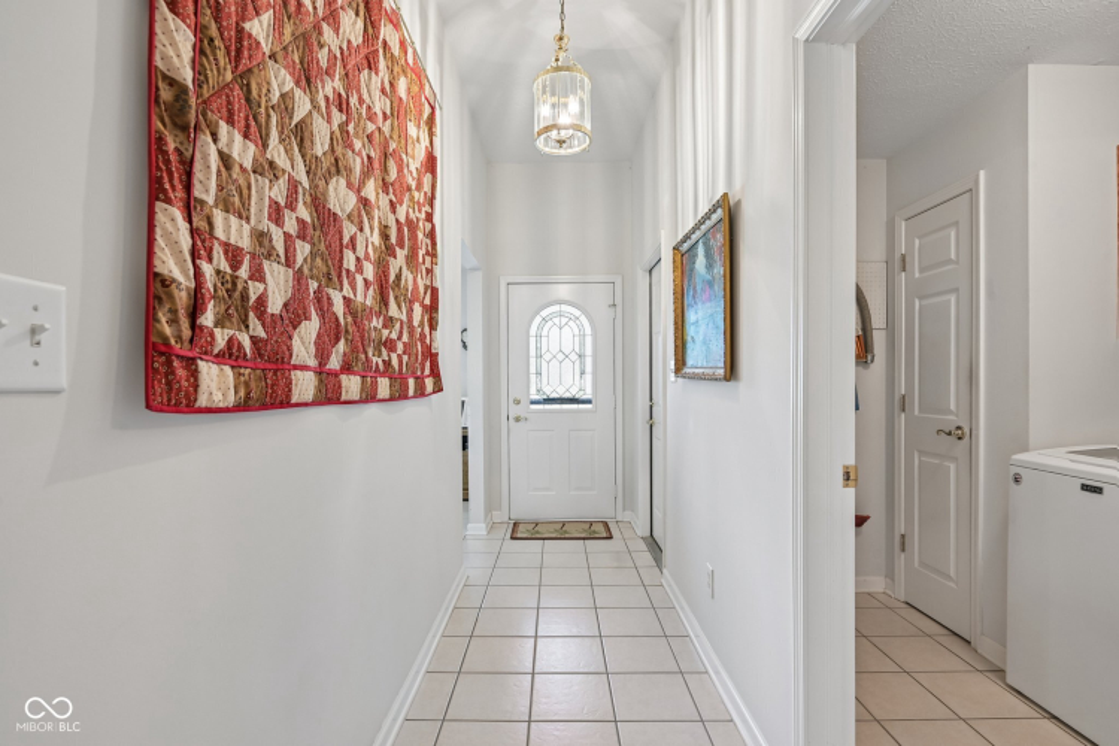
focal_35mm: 16
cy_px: 373
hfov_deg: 96.7
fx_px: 497
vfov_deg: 73.7
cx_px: 560
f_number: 8
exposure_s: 1/15
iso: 280
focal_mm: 16
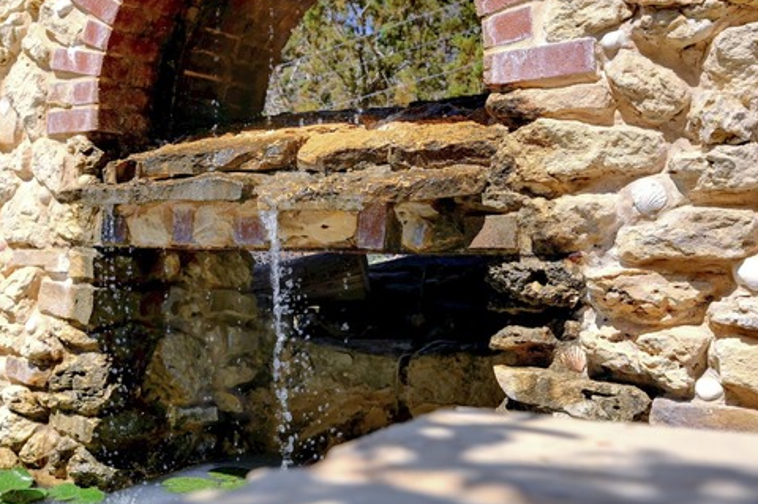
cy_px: 214
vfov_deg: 33.3
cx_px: 268
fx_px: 841
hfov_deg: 47.9
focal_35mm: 40
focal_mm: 30
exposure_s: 1/3200
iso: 2000
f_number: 6.3
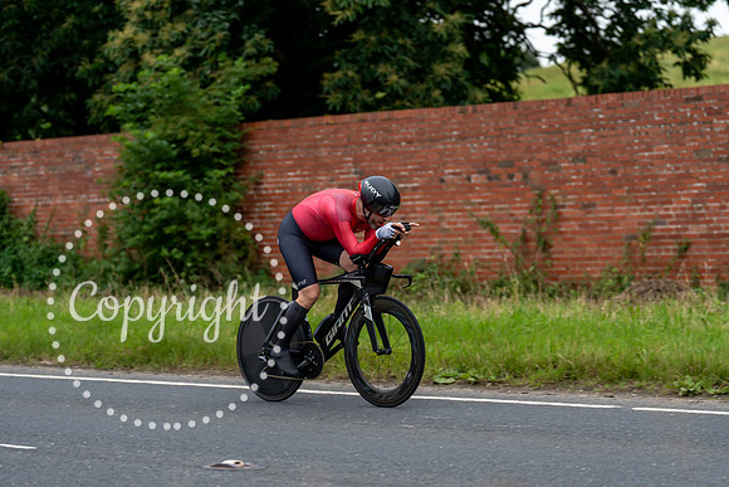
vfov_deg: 13.0
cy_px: 244
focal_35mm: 105
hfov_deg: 19.5
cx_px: 364
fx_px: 2127
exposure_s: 1/800
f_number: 2.8
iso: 800
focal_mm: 105
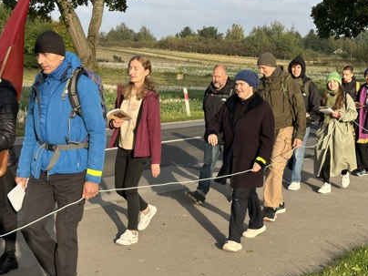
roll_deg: -0.9
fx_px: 606
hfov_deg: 33.8
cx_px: 175
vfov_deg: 25.6
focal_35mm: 57
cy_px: 123
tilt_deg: -8.0
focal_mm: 6.86
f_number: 1.78
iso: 64
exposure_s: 1/1848
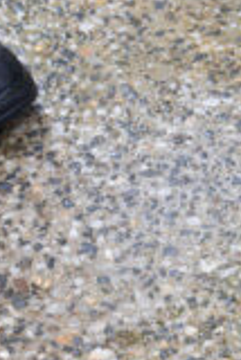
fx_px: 2795
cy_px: 9
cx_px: 434
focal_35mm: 279
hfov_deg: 4.9
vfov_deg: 7.3
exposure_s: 1/160
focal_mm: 43.6
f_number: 2.8
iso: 320
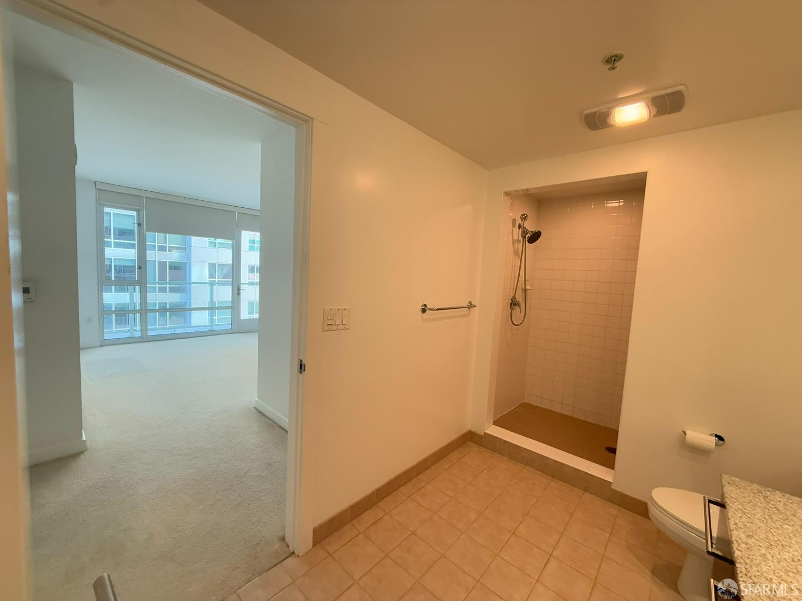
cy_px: 300
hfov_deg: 102.1
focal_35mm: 14
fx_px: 324
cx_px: 401
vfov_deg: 85.7
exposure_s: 1/60
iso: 400
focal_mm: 2.22
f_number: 2.2
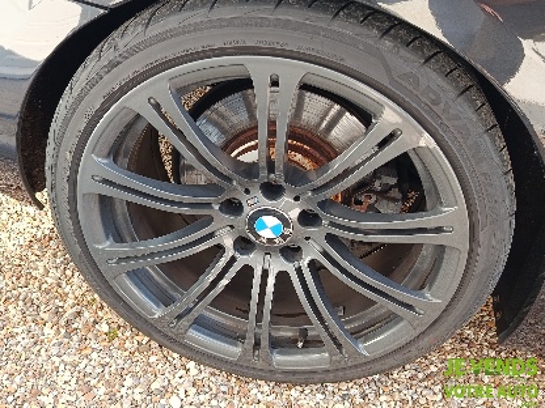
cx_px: 272
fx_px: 488
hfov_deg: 58.4
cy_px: 204
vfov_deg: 45.4
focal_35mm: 31
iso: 156
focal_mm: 5.24
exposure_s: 1/100
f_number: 1.7
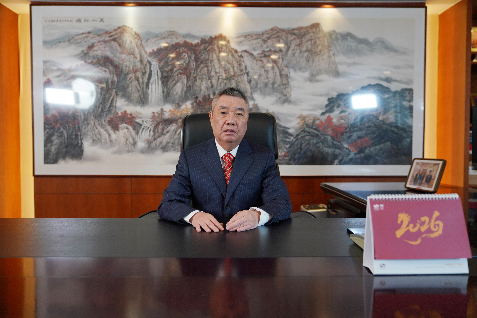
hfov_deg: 61.9
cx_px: 238
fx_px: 398
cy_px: 159
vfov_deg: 43.6
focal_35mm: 30
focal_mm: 30
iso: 800
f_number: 2.8
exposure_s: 1/320
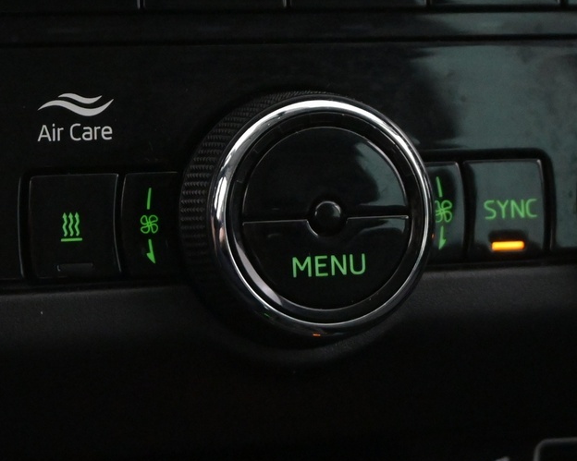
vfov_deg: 12.9
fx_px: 2029
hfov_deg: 16.2
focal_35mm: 119
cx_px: 246
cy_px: 113
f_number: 5
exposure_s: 1/50
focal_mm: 32.5
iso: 5000
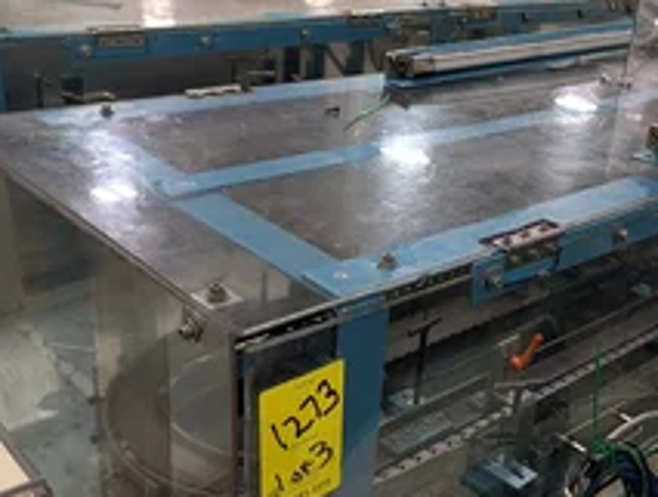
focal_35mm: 45
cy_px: 329
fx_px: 858
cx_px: 454
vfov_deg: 32.1
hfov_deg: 41.3
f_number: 1.68
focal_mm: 6.9
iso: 282
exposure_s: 1/499
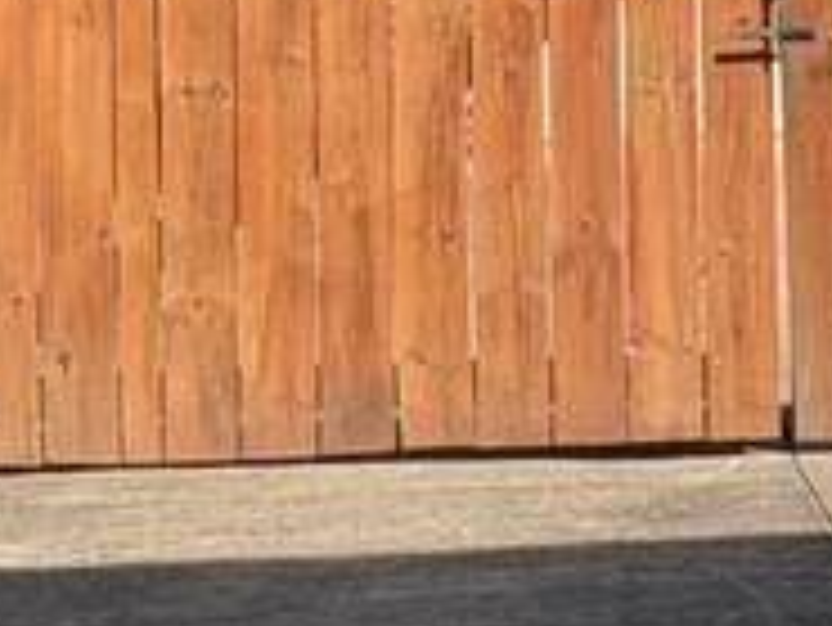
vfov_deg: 4.5
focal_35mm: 332
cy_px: -284
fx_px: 7985
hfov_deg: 5.8
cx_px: 1835
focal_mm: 6.76
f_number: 1.78
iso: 80
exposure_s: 1/4098
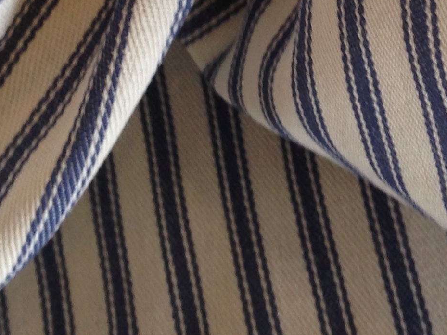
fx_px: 1497
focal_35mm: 116
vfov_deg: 12.4
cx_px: 268
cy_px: -94
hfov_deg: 17.0
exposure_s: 1/20
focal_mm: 4.12
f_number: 2.4
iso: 64
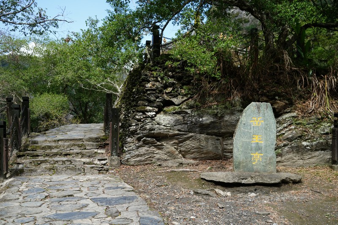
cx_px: 169
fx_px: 347
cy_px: 112
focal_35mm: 37
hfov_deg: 51.9
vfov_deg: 35.9
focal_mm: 37
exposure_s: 1/320
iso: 200
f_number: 5.6
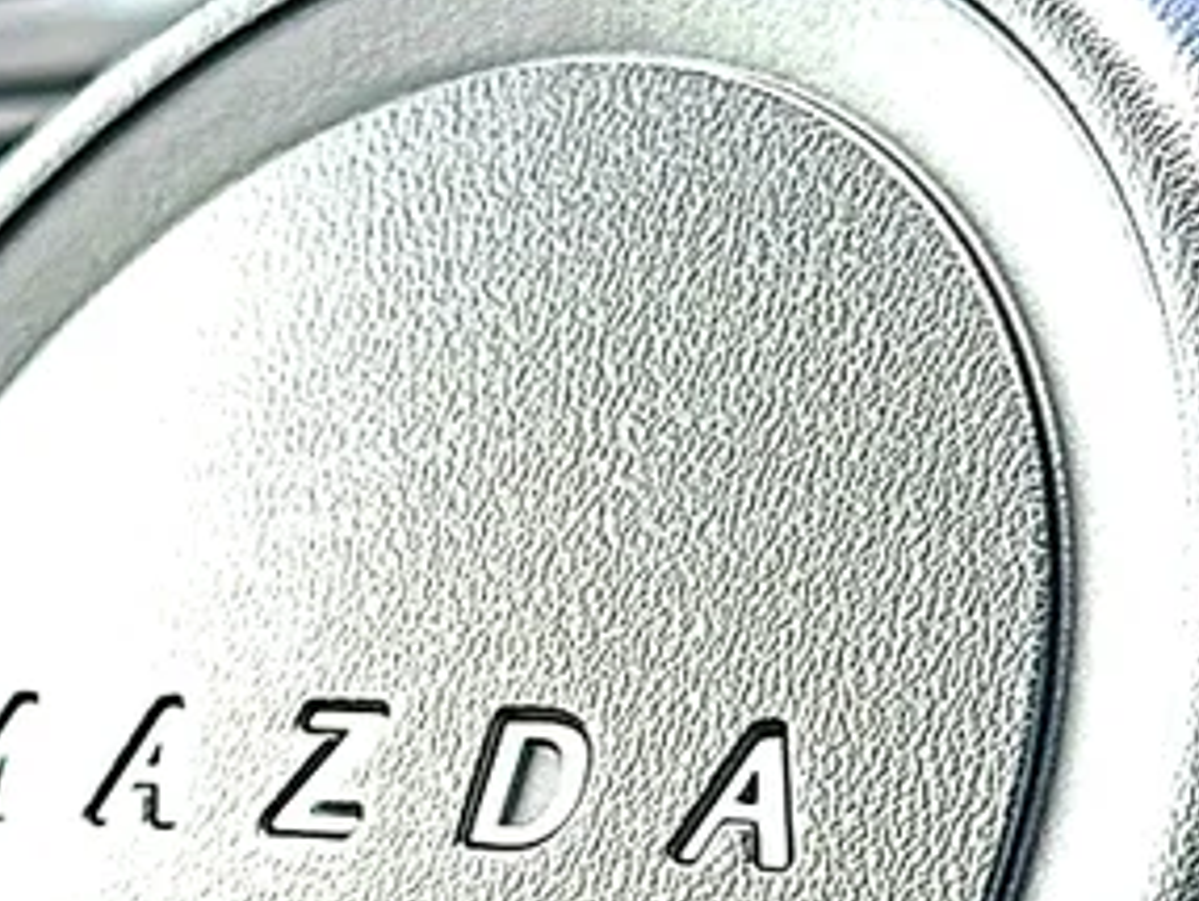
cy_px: 819
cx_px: 310
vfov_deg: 13.4
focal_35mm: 110
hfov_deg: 17.8
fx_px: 3813
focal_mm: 6.86
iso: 80
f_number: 1.78
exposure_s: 1/343
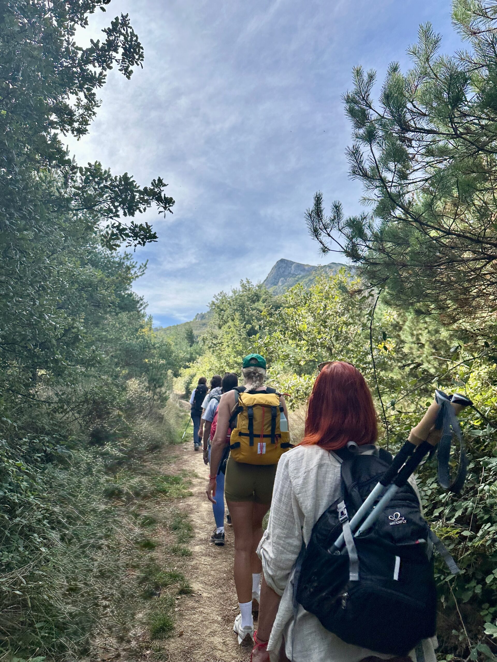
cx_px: 248
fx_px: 459
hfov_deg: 56.8
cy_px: 331
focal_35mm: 24
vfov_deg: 71.6
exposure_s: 1/2469
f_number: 1.78
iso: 80
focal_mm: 6.86
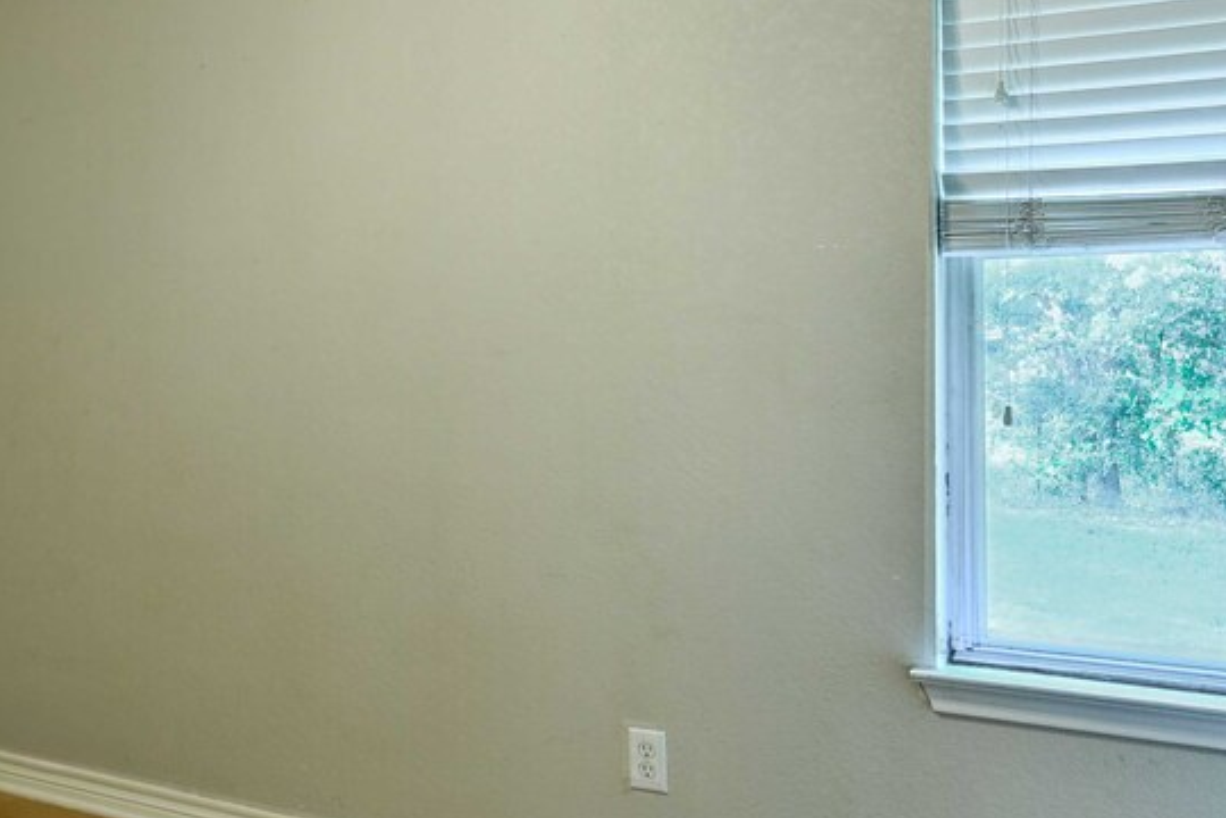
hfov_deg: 44.9
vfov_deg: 31.8
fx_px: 1430
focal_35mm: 42
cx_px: 309
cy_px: 352
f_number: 8
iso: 400
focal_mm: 14
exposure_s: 1/13
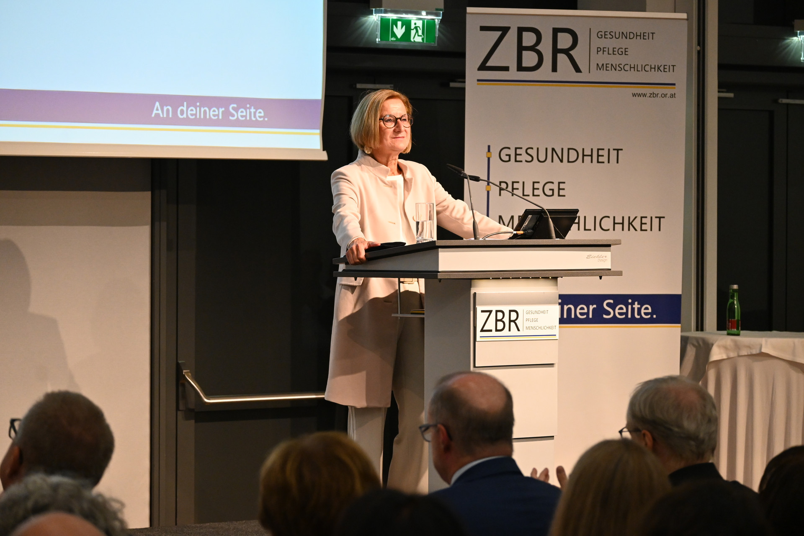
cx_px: 402
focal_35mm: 147
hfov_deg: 14.0
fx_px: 3283
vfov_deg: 9.3
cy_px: 268
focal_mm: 98
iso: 2500
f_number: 5.6
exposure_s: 1/250
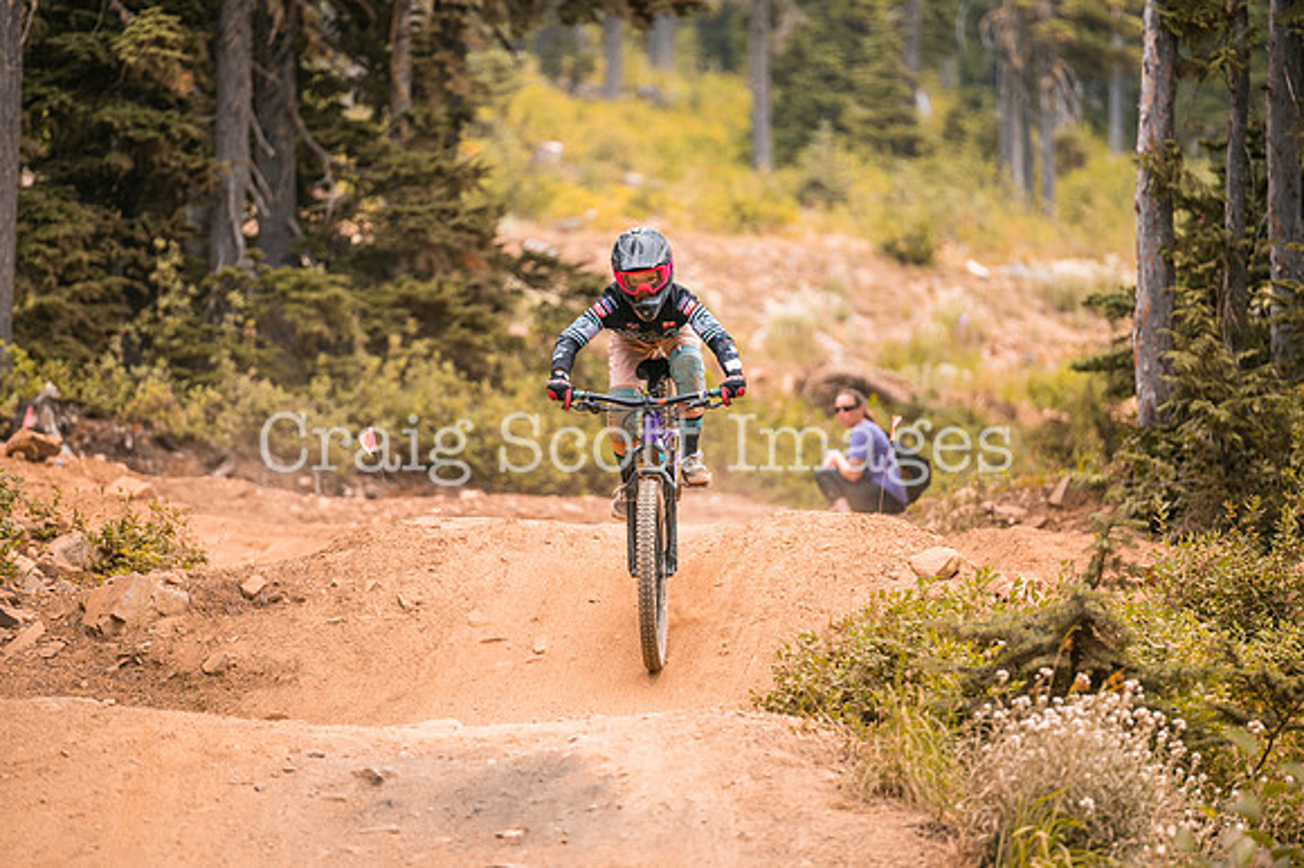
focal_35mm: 200
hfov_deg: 10.3
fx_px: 7240
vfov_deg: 6.9
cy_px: 434
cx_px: 652
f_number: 2.8
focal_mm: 200
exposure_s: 1/1600
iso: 640
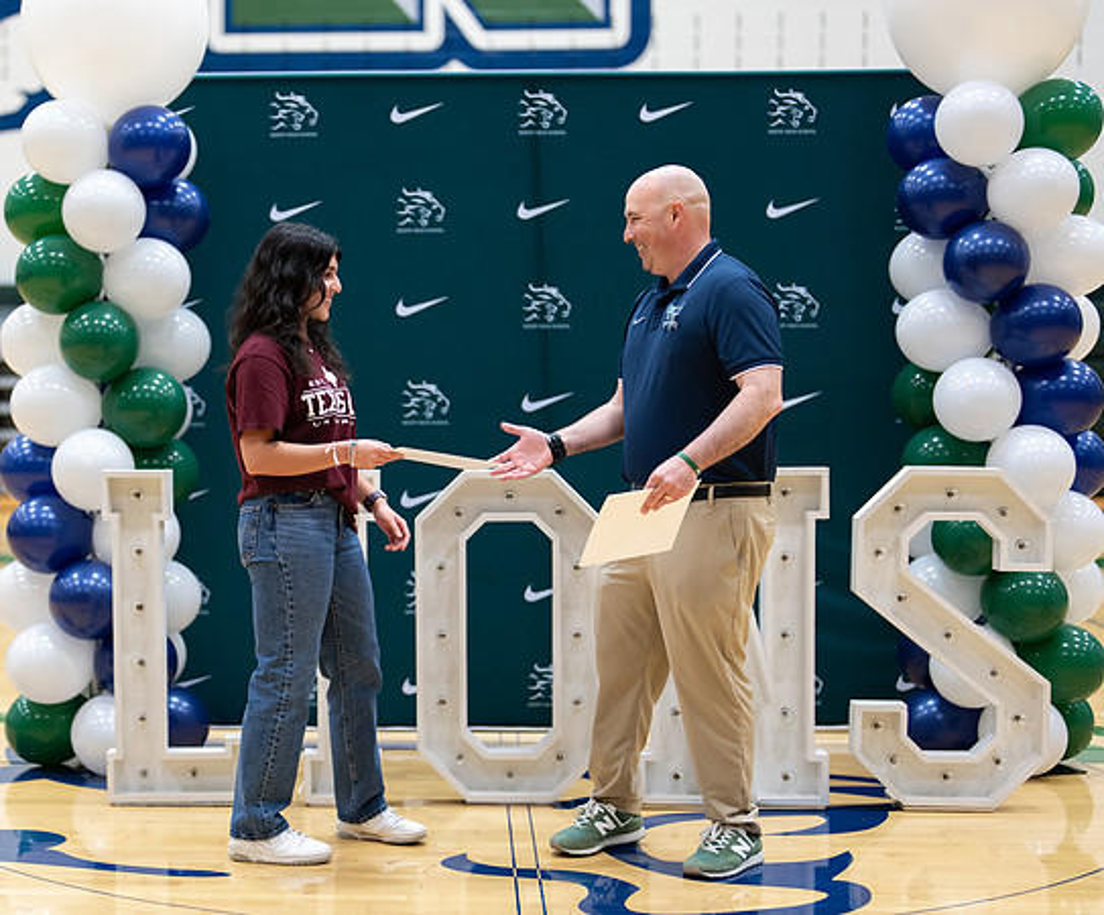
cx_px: 343
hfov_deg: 28.7
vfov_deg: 24.2
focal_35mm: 64
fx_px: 2137
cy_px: 497
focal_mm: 50
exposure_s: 1/320
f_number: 1.2
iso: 500
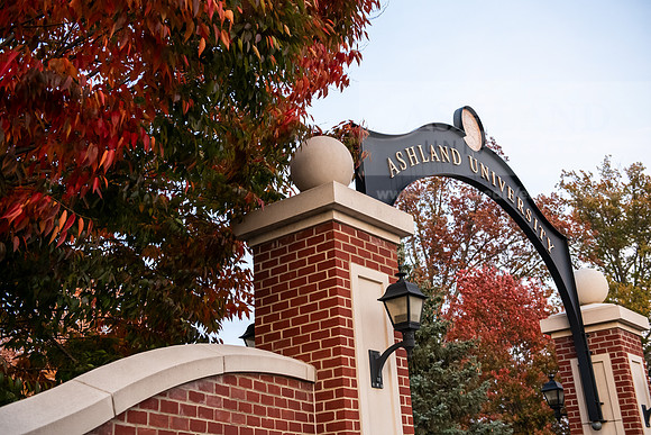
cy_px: 218
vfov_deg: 30.5
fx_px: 796
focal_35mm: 44
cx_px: 326
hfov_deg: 44.5
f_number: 4
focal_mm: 44
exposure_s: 1/200
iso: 1600
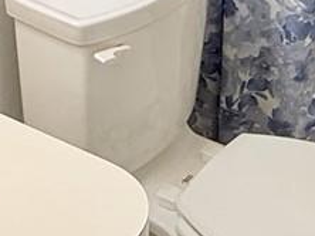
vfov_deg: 12.6
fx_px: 918
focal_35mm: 101
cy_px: -250
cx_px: 159
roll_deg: -0.5
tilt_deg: -10.7
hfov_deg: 19.5
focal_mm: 2.22
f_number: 2.2
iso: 200
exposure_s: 1/120
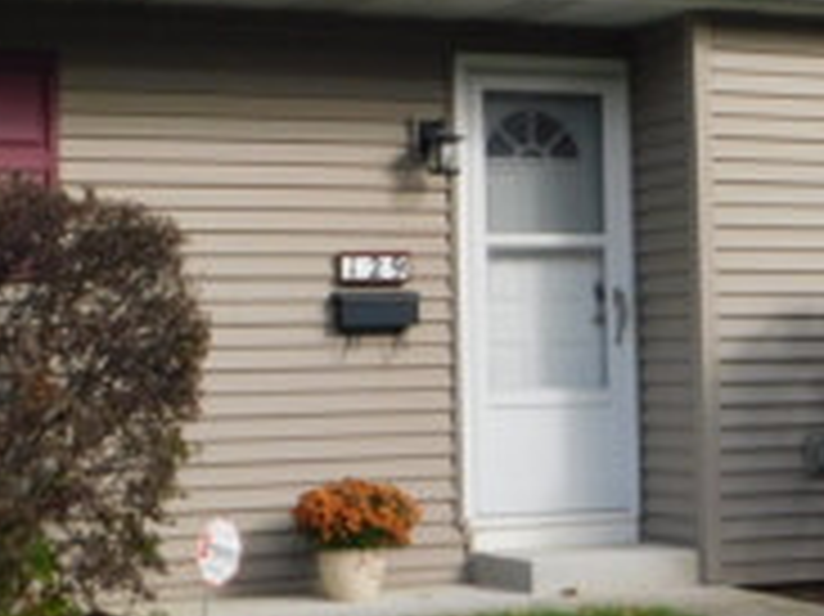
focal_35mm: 96
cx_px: 378
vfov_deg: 15.3
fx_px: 2284
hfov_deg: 20.4
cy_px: 162
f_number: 3.2
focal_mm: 5.3
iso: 125
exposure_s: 1/640
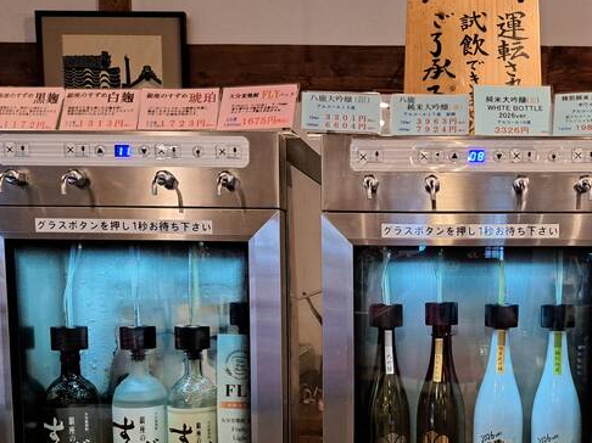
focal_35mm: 42
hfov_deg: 43.7
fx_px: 718
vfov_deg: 33.5
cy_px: 344
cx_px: 428
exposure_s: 1/50
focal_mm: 5.23
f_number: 1.8
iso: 400
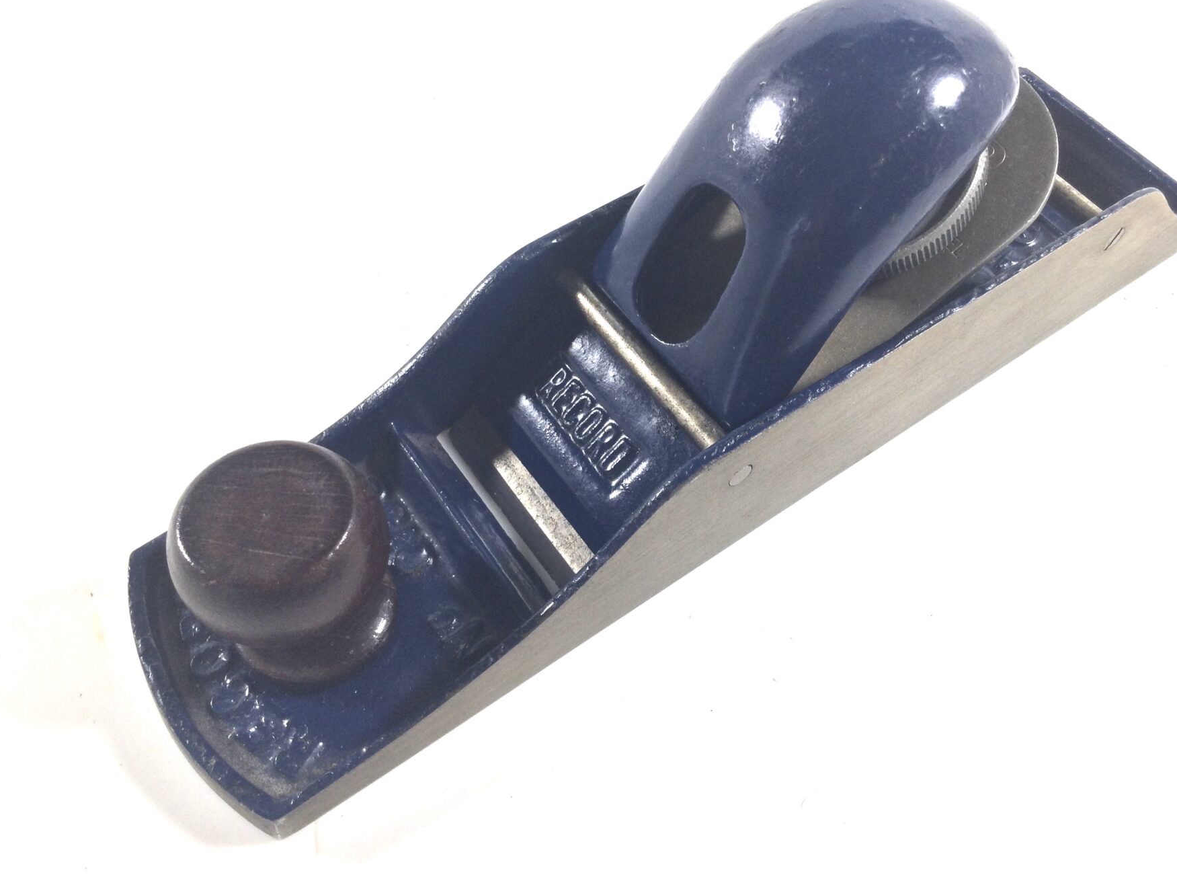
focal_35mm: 34
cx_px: 631
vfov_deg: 41.8
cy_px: 412
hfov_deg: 53.9
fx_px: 1156
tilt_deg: -56.8
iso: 32
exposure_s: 1/50
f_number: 2.4
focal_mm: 3.3
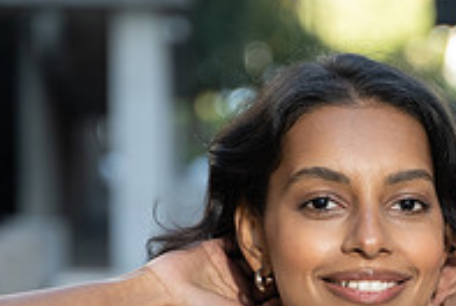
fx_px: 2537
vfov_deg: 6.8
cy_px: 432
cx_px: 384
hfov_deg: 10.2
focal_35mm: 200
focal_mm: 68
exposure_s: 1/500
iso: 400
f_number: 2.8
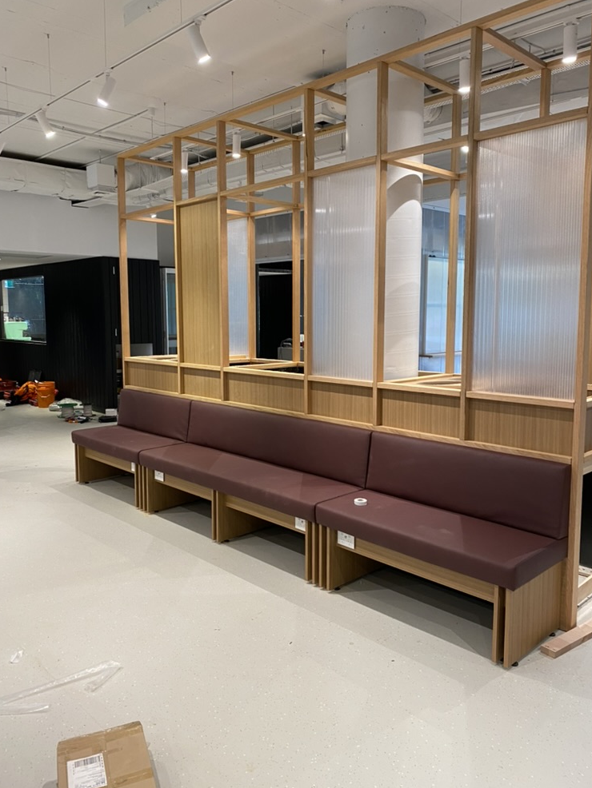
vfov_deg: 65.3
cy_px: 386
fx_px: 615
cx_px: 297
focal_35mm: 27
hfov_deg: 51.4
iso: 125
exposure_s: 1/50
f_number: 1.8
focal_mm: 4.25
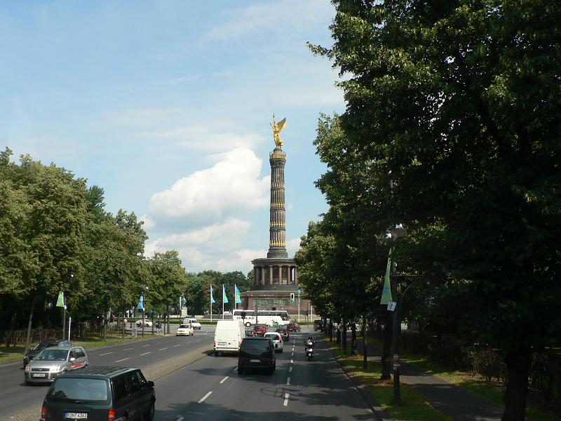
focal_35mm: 36
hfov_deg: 51.4
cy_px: 210
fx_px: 583
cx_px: 280
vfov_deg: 39.7
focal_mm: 6
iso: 80
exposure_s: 1/400
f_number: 5
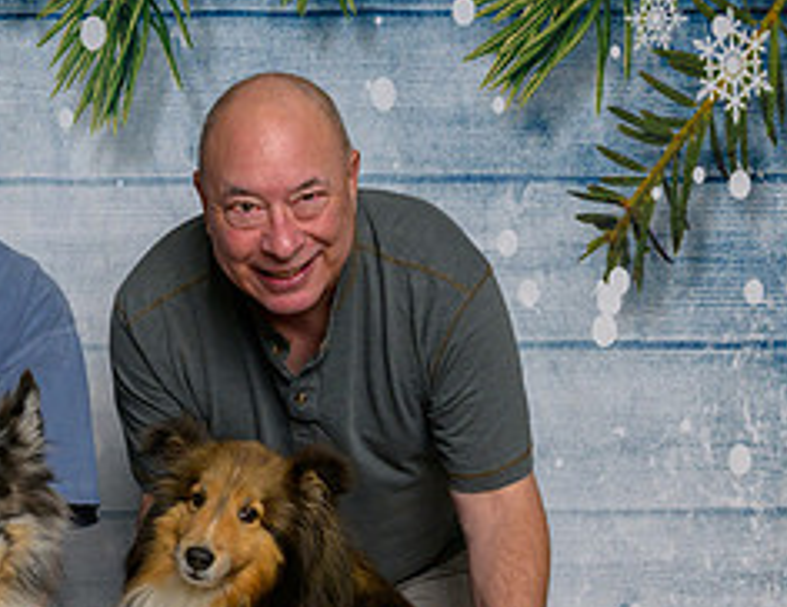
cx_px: 113
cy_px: 444
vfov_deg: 15.8
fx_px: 2182
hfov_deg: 20.1
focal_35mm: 95
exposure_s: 1/160
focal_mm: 35
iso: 400
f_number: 10
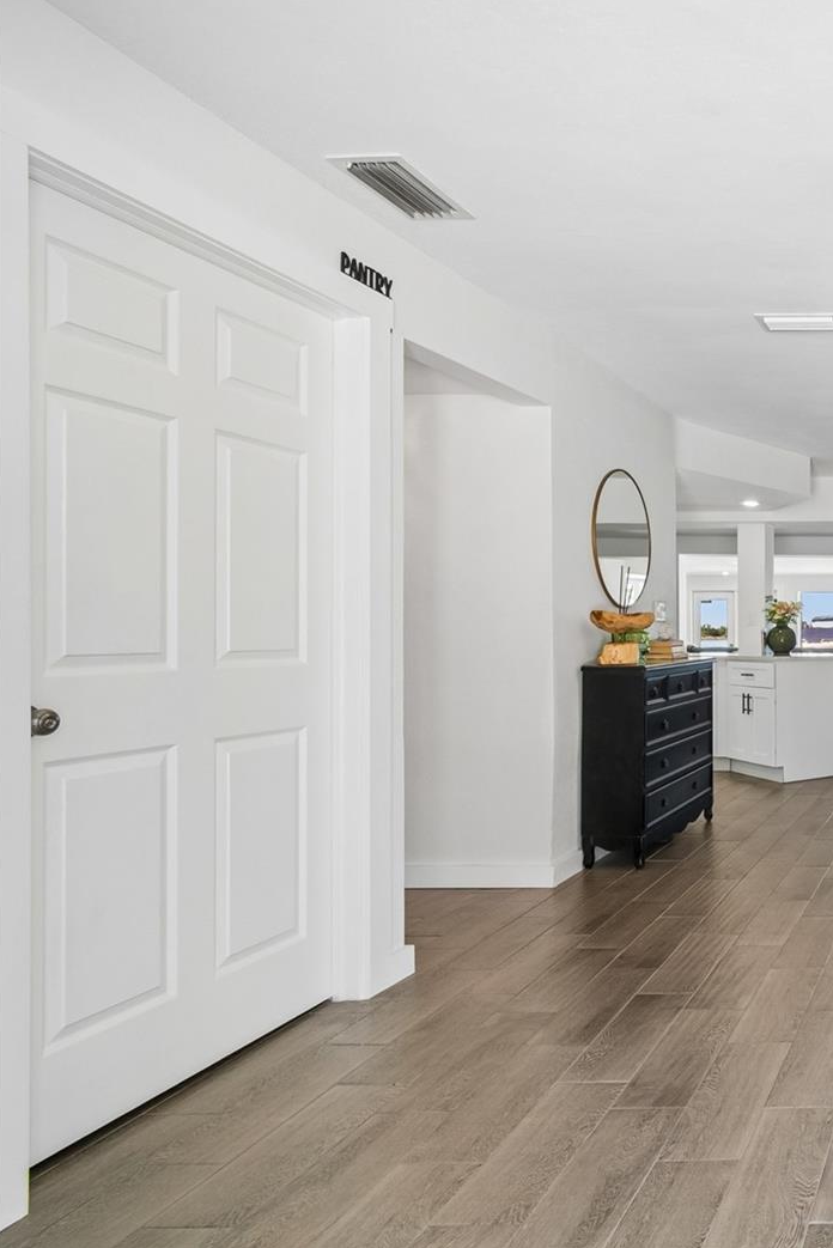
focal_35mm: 23
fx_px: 798
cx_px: 950
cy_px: 616
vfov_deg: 76.1
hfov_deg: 41.6
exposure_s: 1/10
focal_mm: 10
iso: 100
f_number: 7.1
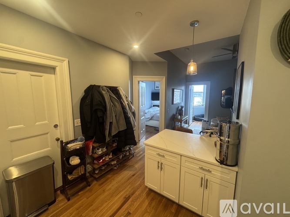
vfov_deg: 85.7
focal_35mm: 14
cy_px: 108
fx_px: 117
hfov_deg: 102.1
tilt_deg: -7.1
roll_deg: -1.0
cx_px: 145
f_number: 2.2
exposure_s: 1/60
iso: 250
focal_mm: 2.22
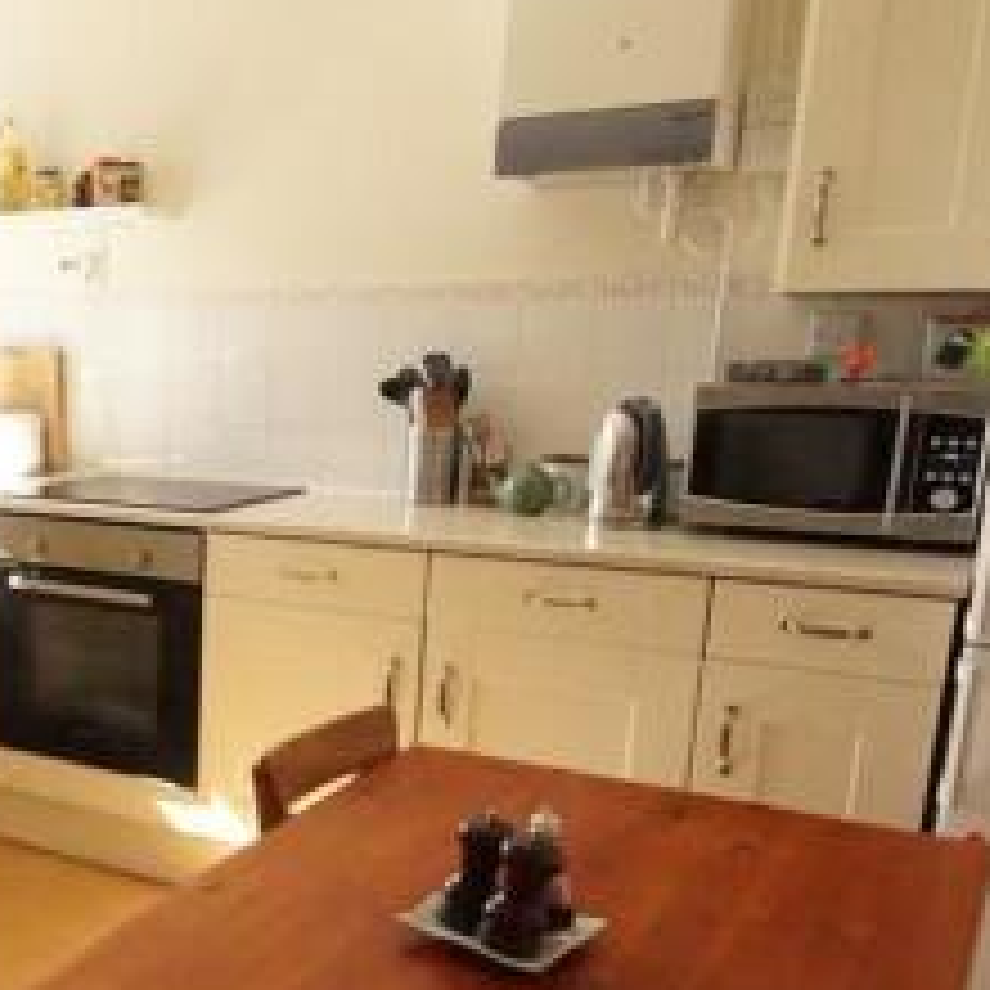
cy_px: 644
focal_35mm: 38
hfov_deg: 38.4
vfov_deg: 43.4
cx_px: -22
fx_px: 1230
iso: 6400
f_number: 9
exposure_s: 1/400
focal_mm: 10
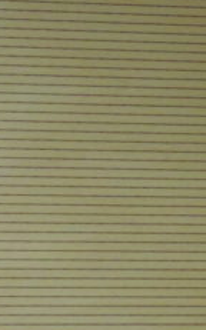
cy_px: 246
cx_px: -406
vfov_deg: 3.3
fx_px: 5715
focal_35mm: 635
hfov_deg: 2.0
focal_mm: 24
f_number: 4.3
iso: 800
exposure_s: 1/30
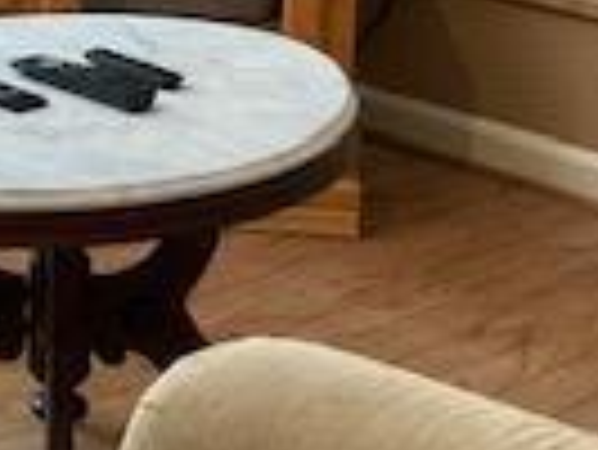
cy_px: -225
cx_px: -306
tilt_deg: -8.8
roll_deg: -1.3
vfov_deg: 10.6
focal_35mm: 135
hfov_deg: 13.7
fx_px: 2334
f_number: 1.8
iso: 400
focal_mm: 3.99
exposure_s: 1/40
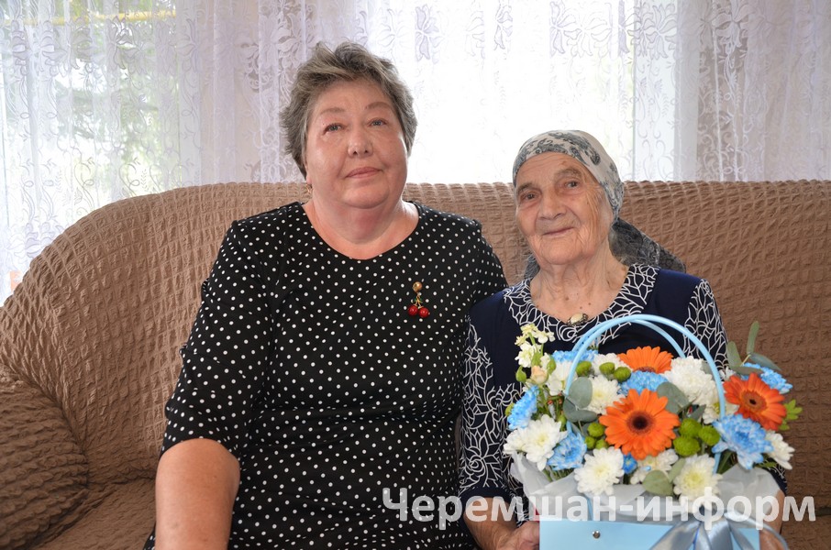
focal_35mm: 32
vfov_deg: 41.5
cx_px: 416
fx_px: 726
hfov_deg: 59.6
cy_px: 275
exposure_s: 1/60
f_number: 3.8
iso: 720
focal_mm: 21
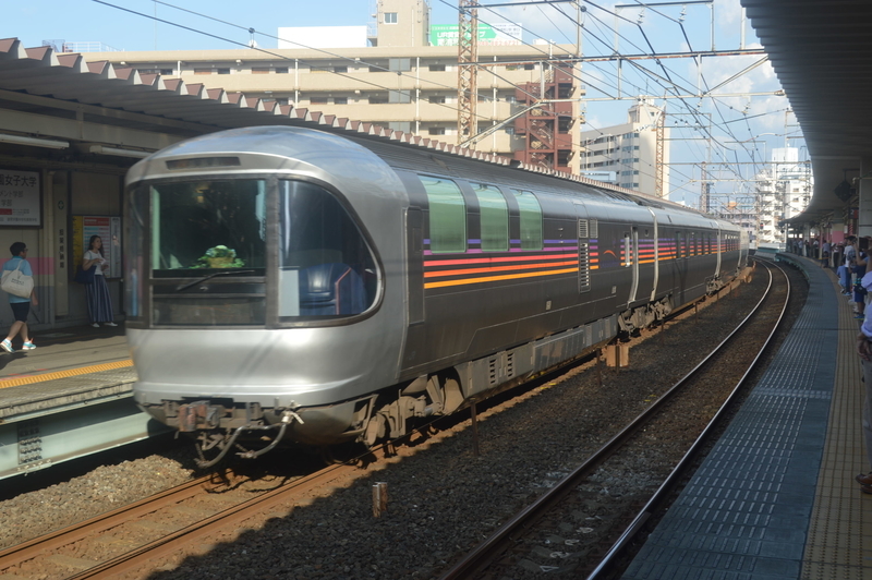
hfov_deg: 43.6
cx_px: 436
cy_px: 290
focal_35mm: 45
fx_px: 1089
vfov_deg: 29.8
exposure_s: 1/160
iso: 100
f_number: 6.3
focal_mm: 30
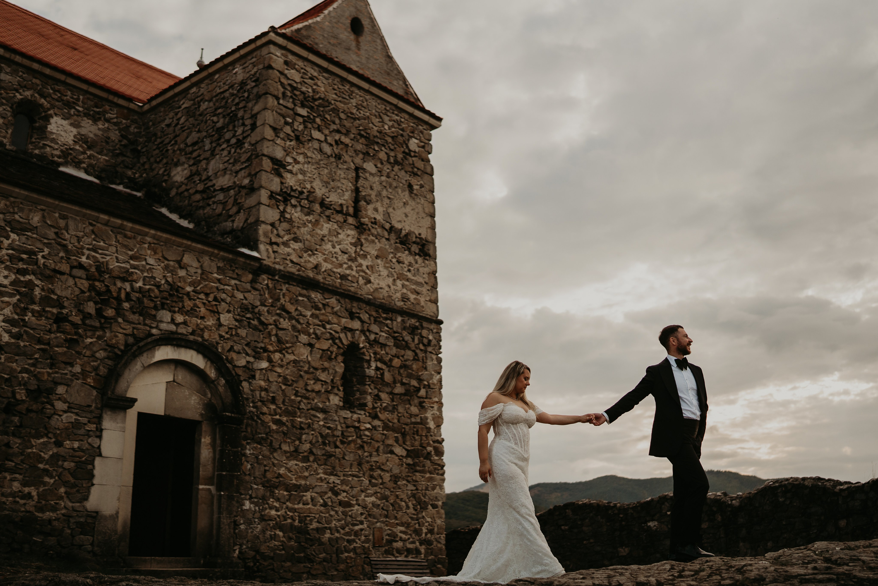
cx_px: 439
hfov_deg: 54.4
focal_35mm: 35
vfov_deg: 37.9
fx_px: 854
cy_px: 293
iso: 320
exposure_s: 1/5000
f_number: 1.6
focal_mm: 35
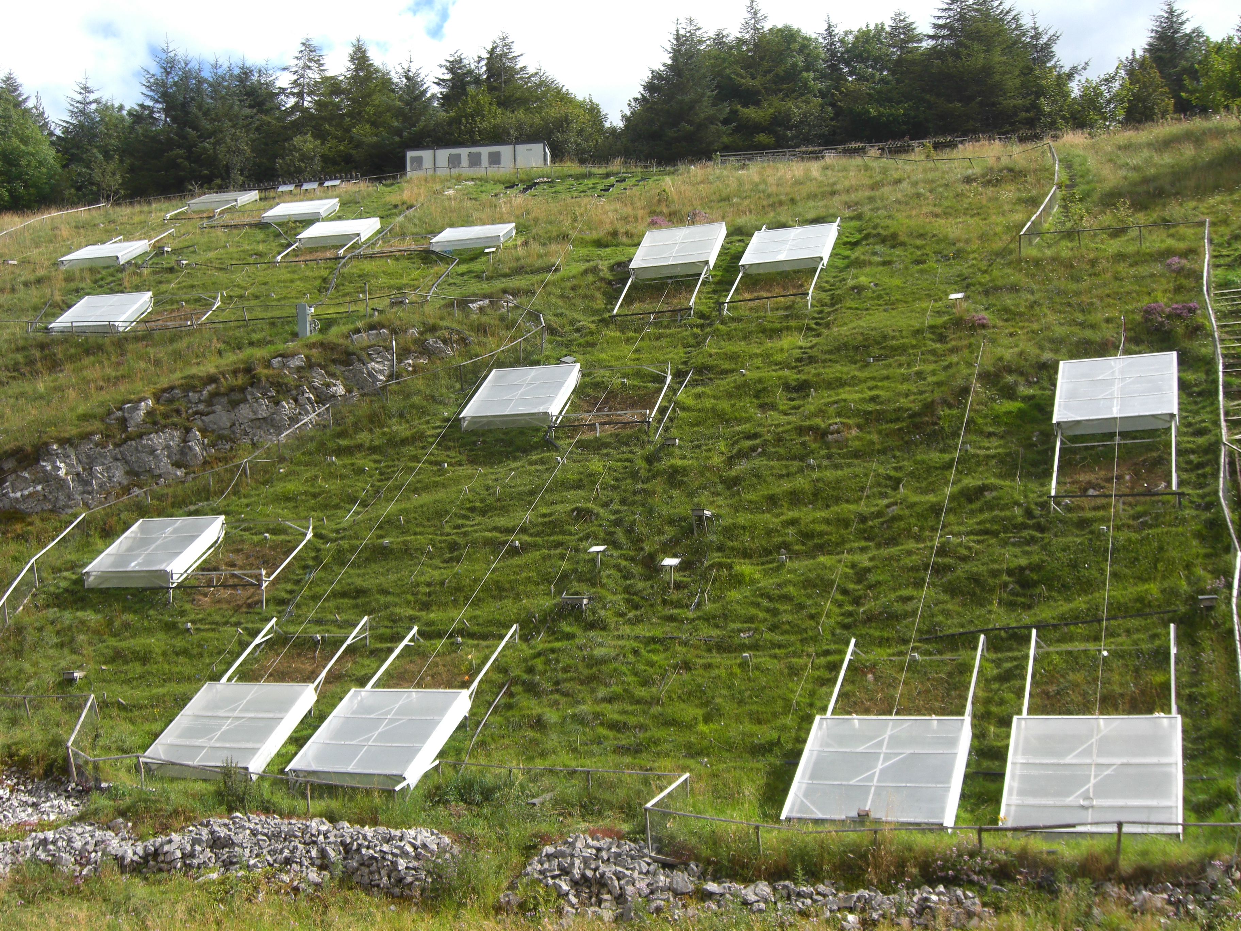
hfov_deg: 49.0
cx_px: 620
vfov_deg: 37.7
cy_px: 466
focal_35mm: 38
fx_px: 1362
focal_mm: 7.9
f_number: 4
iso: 80
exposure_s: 1/400
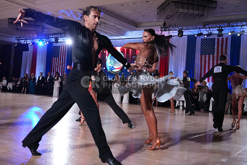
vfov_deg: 35.1
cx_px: 124
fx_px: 261
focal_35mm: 38
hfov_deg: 50.7
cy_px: 82
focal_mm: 38
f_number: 4
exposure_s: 1/500
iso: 3200
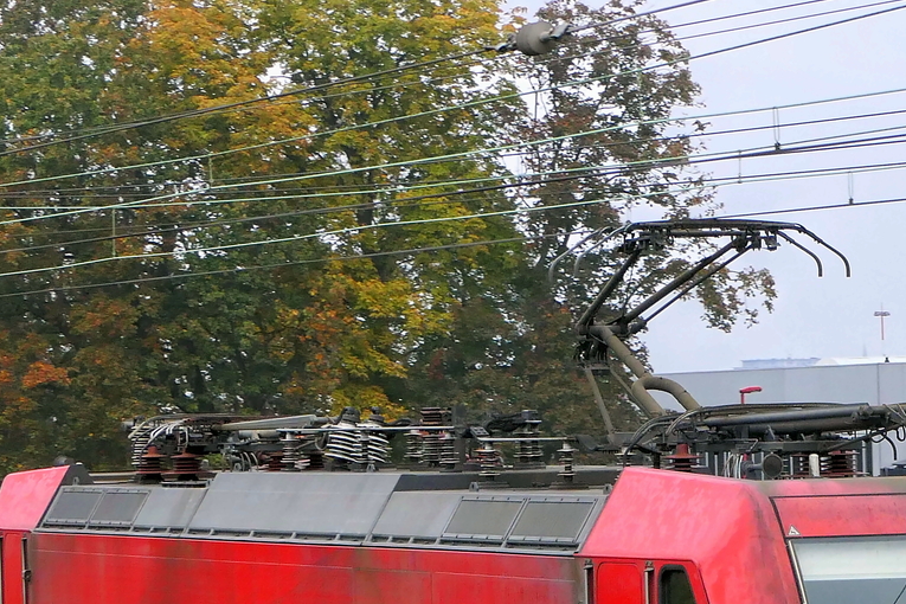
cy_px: 568
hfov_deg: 12.7
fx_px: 4052
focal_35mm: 161
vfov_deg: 8.5
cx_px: 668
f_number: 5.6
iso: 500
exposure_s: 1/800
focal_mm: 28.4
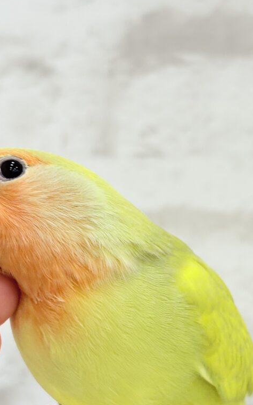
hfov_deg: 15.0
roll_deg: +0.0
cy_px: 210
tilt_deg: -6.5
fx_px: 960
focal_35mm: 87
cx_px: 146
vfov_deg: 23.8
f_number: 1.6
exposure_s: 1/50
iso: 40
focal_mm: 5.96
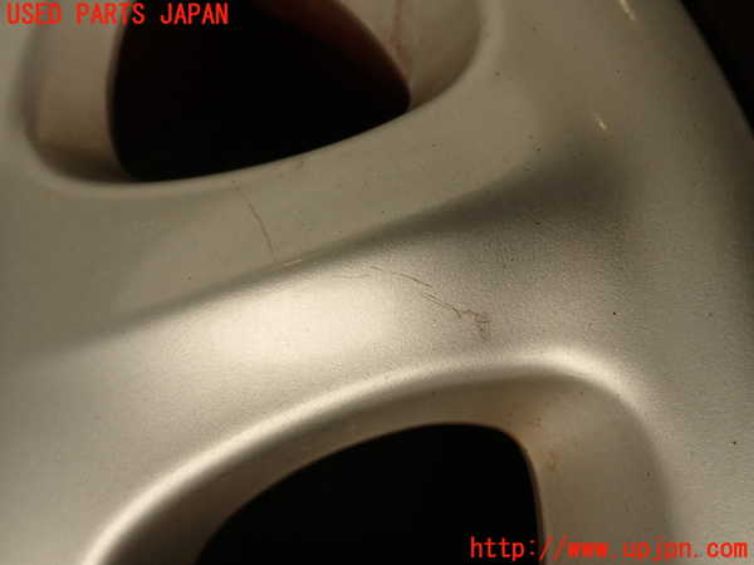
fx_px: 545
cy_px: 282
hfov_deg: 69.4
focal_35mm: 25
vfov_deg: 54.9
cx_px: 377
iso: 100
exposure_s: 1/160
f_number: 8
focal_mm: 4.5
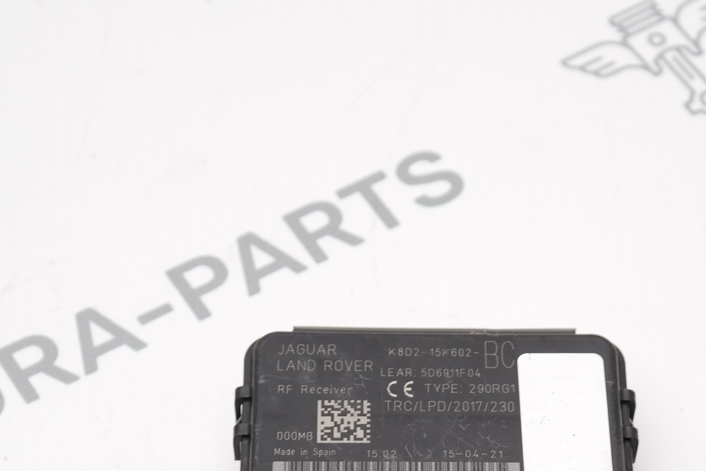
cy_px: 394
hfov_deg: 16.4
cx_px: 439
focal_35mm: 125
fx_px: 2451
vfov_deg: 10.9
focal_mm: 48
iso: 200
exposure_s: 1/80
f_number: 5.6
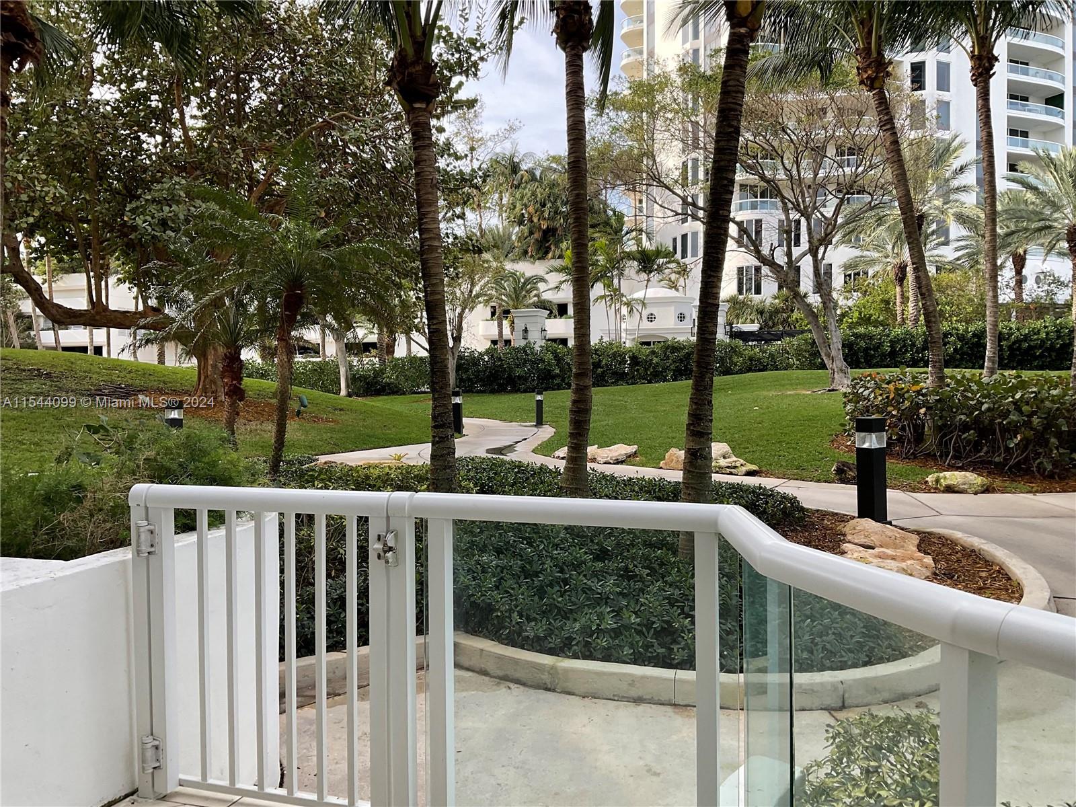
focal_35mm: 29
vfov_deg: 48.2
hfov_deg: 61.7
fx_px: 901
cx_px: 538
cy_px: 404
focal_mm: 3
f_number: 1.8
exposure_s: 1/351
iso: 16
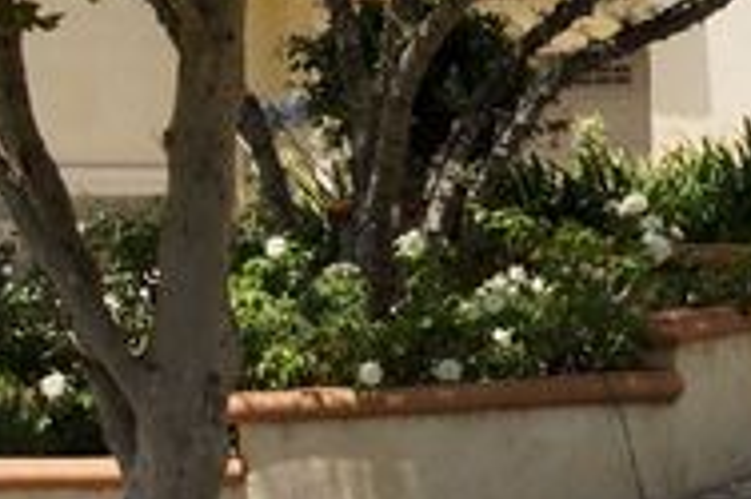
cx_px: 963
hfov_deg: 14.2
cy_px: 226
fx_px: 2904
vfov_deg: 9.8
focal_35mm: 139
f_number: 6.3
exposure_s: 1/400
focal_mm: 35
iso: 100
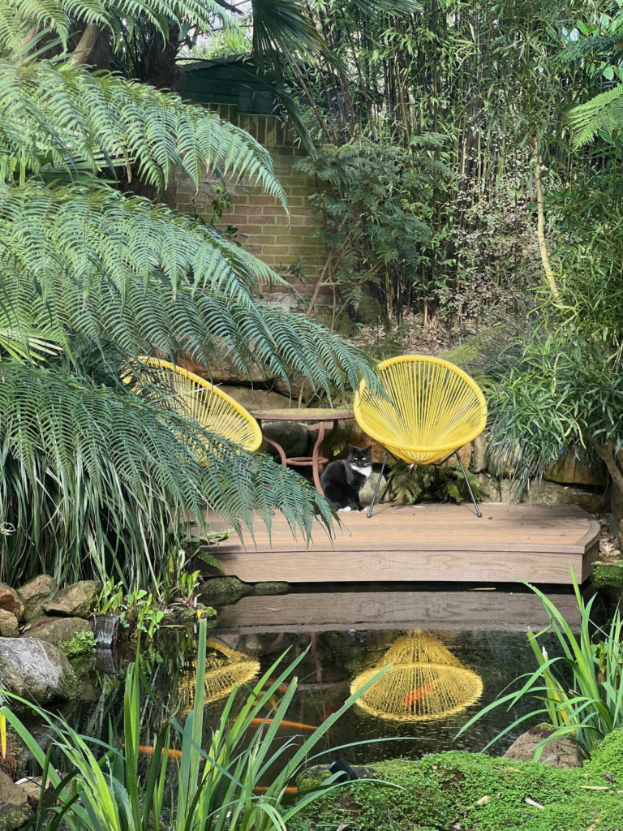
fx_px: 1848
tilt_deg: -3.1
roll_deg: +0.0
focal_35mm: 77
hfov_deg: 19.1
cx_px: 312
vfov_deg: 25.3
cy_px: 416
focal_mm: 9
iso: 100
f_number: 2.8
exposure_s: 1/99
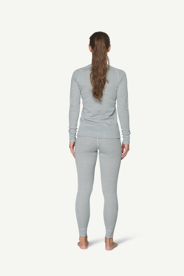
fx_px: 606
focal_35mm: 79
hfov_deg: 17.3
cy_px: 138
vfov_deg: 25.7
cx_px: 92
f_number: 7.1
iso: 160
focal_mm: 79
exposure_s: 1/160
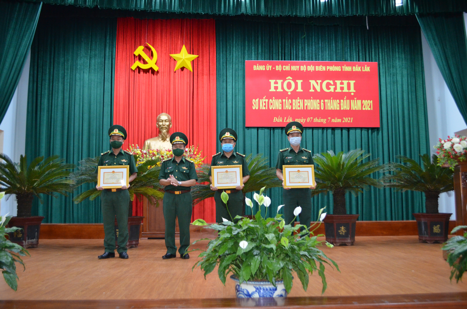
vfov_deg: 39.8
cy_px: 154
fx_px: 427
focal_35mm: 33
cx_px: 234
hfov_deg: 57.3
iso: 2500
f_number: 4
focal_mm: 22
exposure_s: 1/60
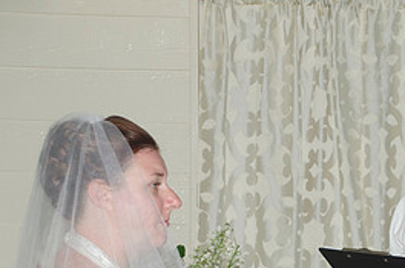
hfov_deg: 14.1
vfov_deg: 9.3
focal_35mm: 145
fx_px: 1628
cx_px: 334
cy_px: 289
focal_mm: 44
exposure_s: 1/250
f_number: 5.6
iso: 400
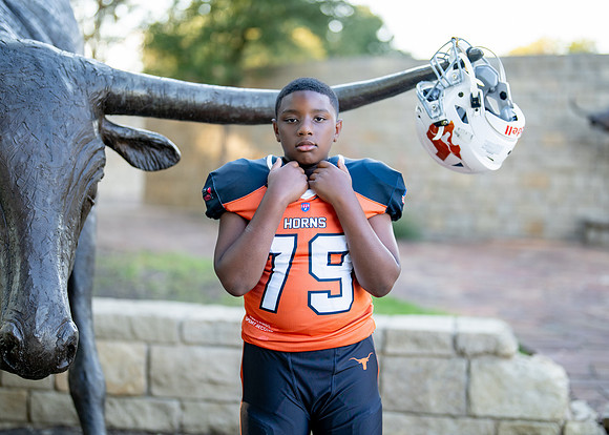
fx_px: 1053
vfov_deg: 23.3
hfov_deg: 32.3
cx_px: 303
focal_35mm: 61
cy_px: 218
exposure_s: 1/1000
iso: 200
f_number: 1.2
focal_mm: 50
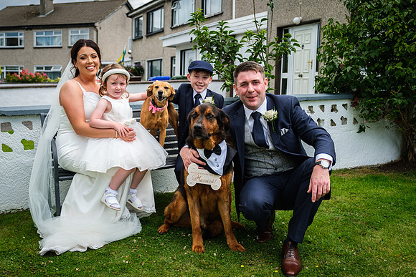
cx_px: 197
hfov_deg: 51.6
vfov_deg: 35.8
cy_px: 130
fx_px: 430
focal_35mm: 37
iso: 160
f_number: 2.8
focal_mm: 22.7
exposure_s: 1/1000
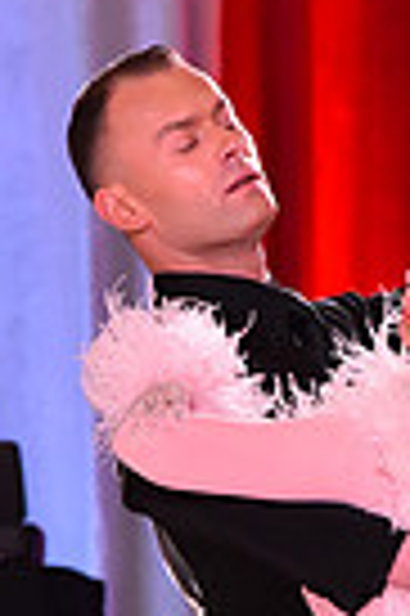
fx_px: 8717
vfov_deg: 4.0
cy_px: 769
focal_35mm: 509
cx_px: 417
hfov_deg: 2.7
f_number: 5.6
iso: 2500
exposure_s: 1/320
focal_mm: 120
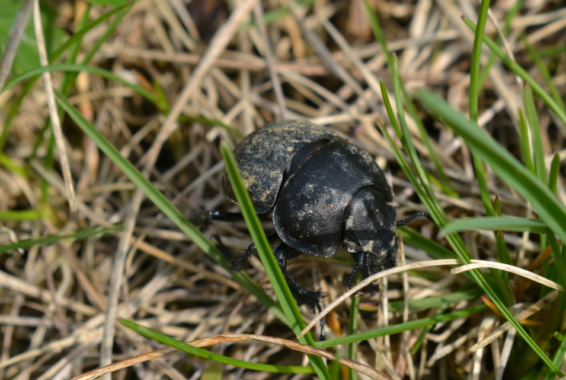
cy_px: 190
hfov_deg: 24.6
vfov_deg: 16.6
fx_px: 1299
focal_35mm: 82
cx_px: 283
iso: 100
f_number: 8
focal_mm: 55
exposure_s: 1/200
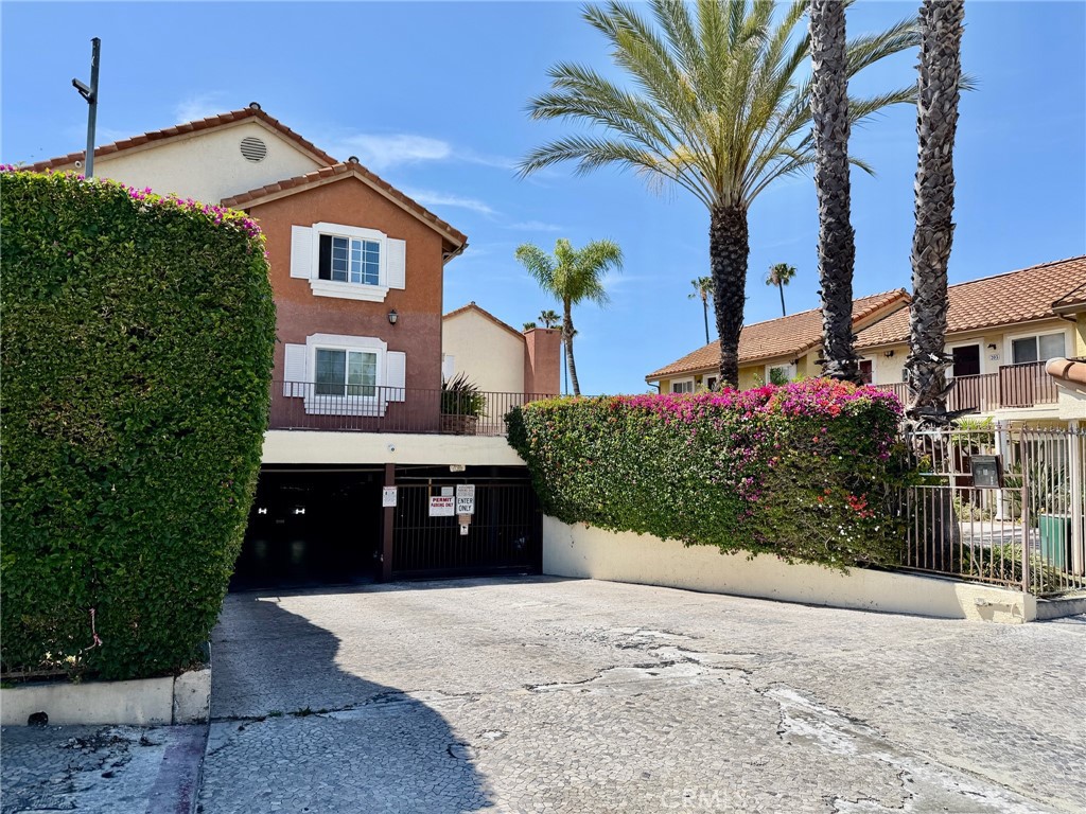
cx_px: 543
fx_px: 753
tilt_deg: +3.5
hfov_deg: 71.6
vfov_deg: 56.8
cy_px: 407
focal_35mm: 24
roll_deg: -0.5
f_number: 1.78
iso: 80
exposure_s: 1/4673
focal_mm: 6.76
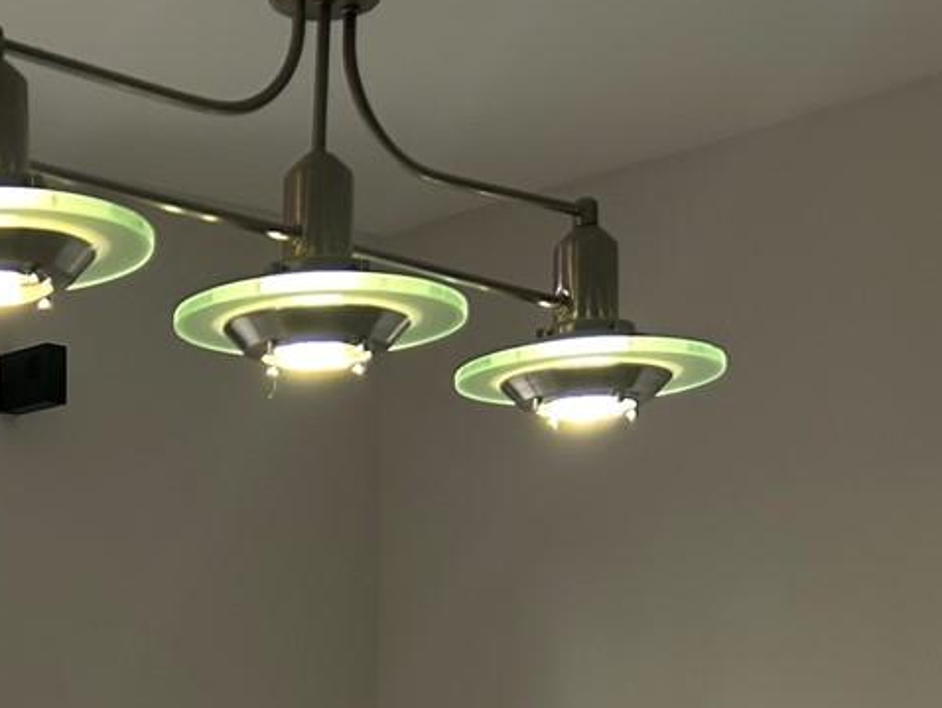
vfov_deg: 15.8
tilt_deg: -5.0
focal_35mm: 87
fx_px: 2369
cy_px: 1029
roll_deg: +0.9
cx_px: 39
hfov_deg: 21.8
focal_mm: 5.7
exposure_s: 1/120
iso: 40
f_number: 1.5
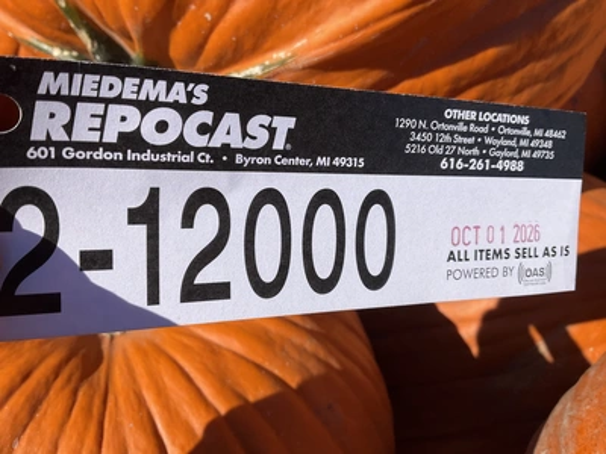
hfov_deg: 61.7
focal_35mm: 29
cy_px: 227
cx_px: 303
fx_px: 508
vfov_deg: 48.2
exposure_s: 1/3125
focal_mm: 3
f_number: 1.8
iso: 25
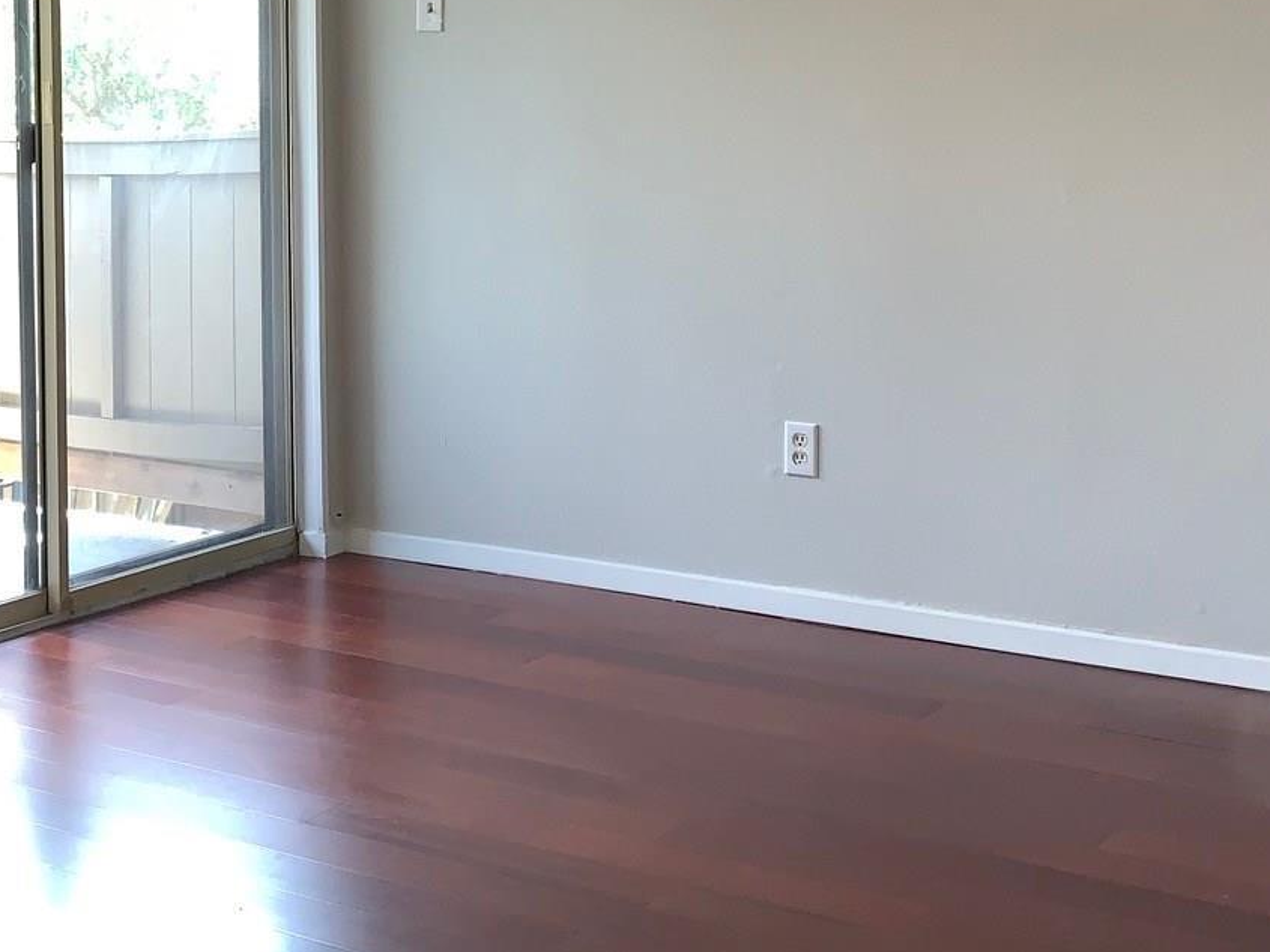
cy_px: 200
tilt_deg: -3.0
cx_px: 185
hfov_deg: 30.1
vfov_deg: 23.3
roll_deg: +0.8
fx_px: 2275
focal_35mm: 62
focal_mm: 4.25
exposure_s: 1/84
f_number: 1.8
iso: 80
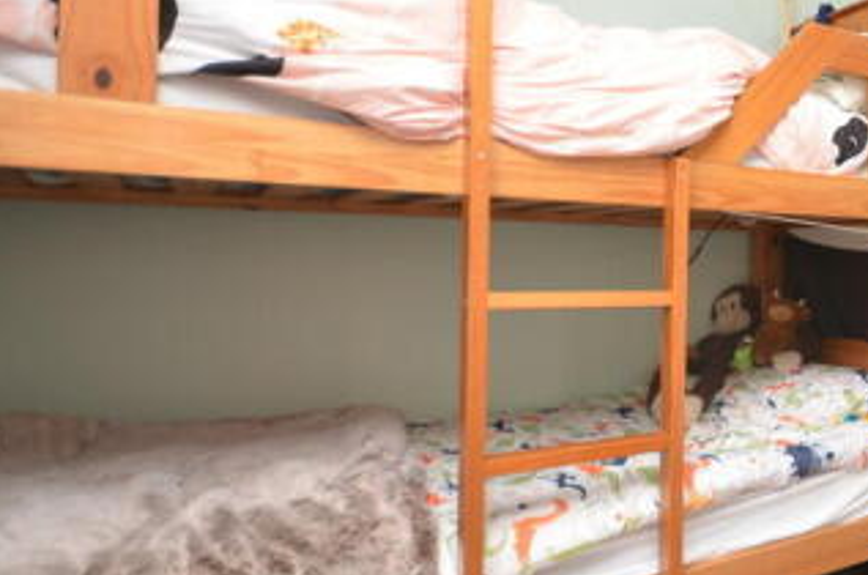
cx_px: 887
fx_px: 746
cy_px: 257
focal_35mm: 31
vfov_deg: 42.1
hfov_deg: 48.5
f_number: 4
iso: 320
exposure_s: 1/60
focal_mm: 10
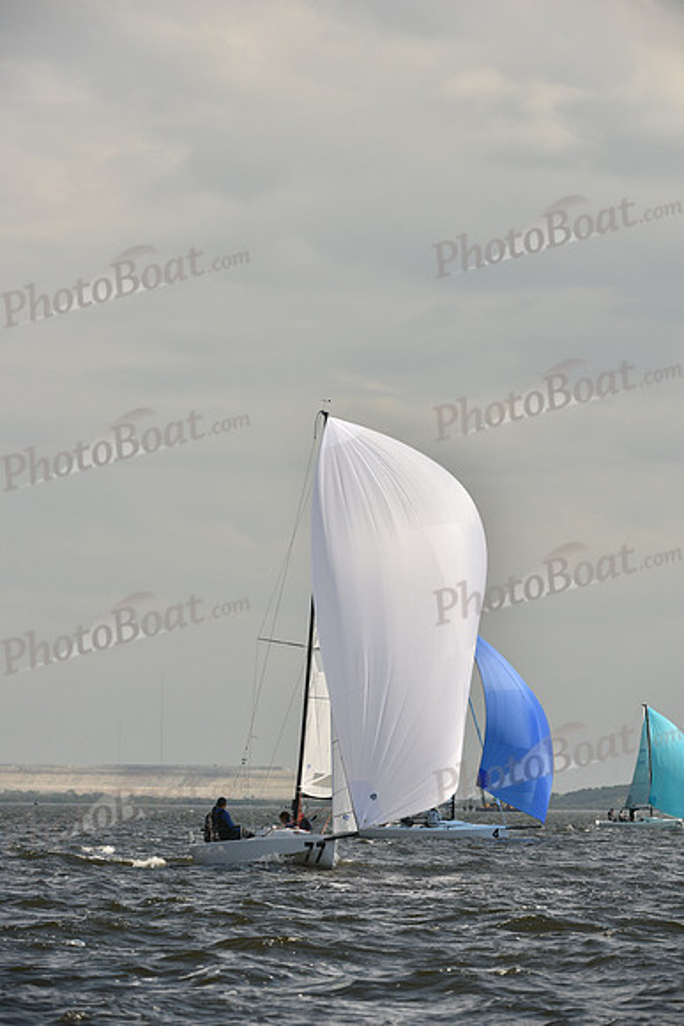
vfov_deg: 10.3
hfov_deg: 6.9
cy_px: 513
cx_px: 342
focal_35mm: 200
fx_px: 5696
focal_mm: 200
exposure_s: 1/1250
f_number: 8
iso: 250
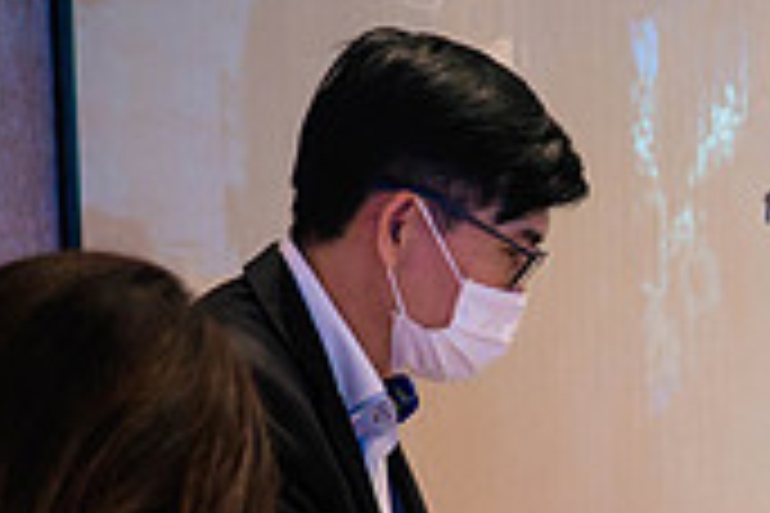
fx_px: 3401
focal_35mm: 159
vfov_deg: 8.5
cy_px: 686
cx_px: 923
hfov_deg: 12.6
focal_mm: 22
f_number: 1.7
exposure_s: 1/125
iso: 1250
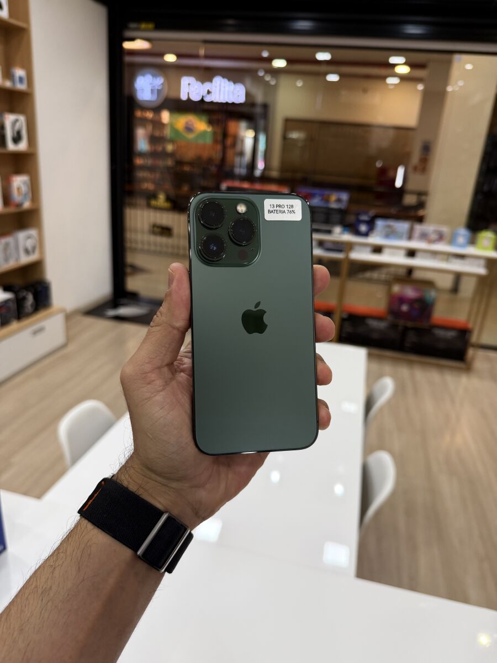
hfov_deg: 56.8
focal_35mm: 24
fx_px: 459
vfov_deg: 71.6
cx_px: 248
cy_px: 332
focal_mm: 6.76
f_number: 1.78
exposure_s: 1/120
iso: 200
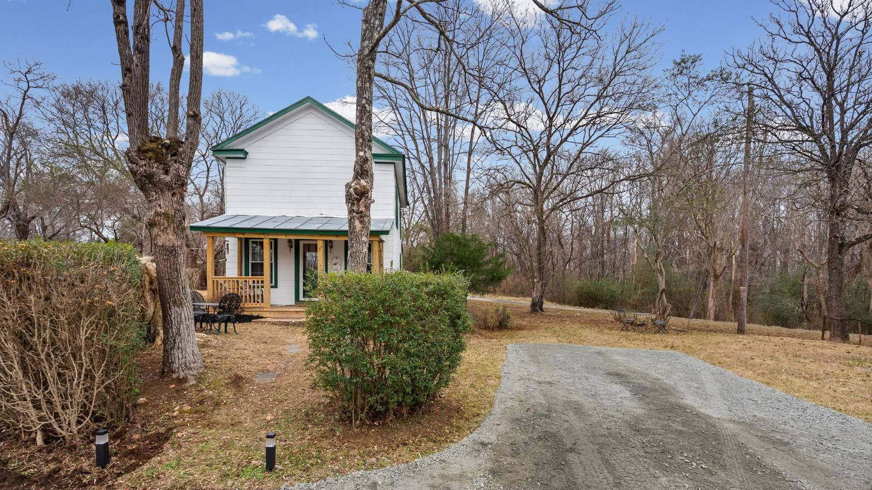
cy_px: 291
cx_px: 431
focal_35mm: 17
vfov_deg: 63.4
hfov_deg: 95.9
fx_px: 393
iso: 1250
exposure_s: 1/40
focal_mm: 16
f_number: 8
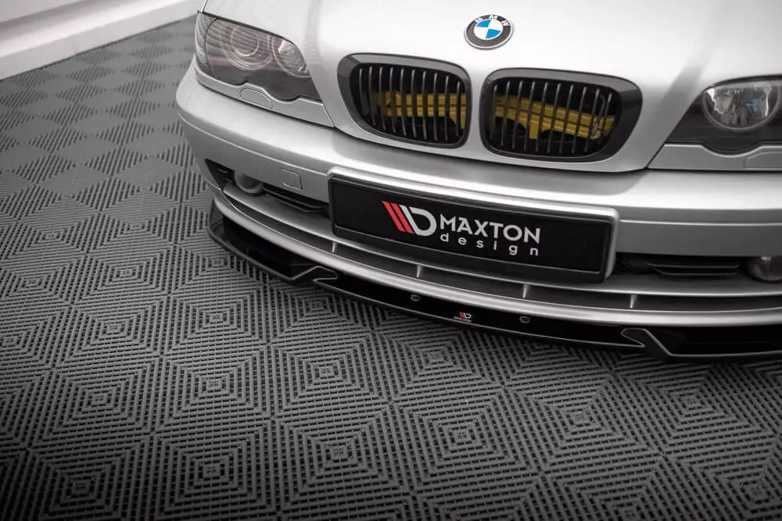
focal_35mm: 35
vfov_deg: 37.4
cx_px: 388
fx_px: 770
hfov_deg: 53.8
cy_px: 260
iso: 800
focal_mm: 35
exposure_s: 1/200
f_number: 2.2
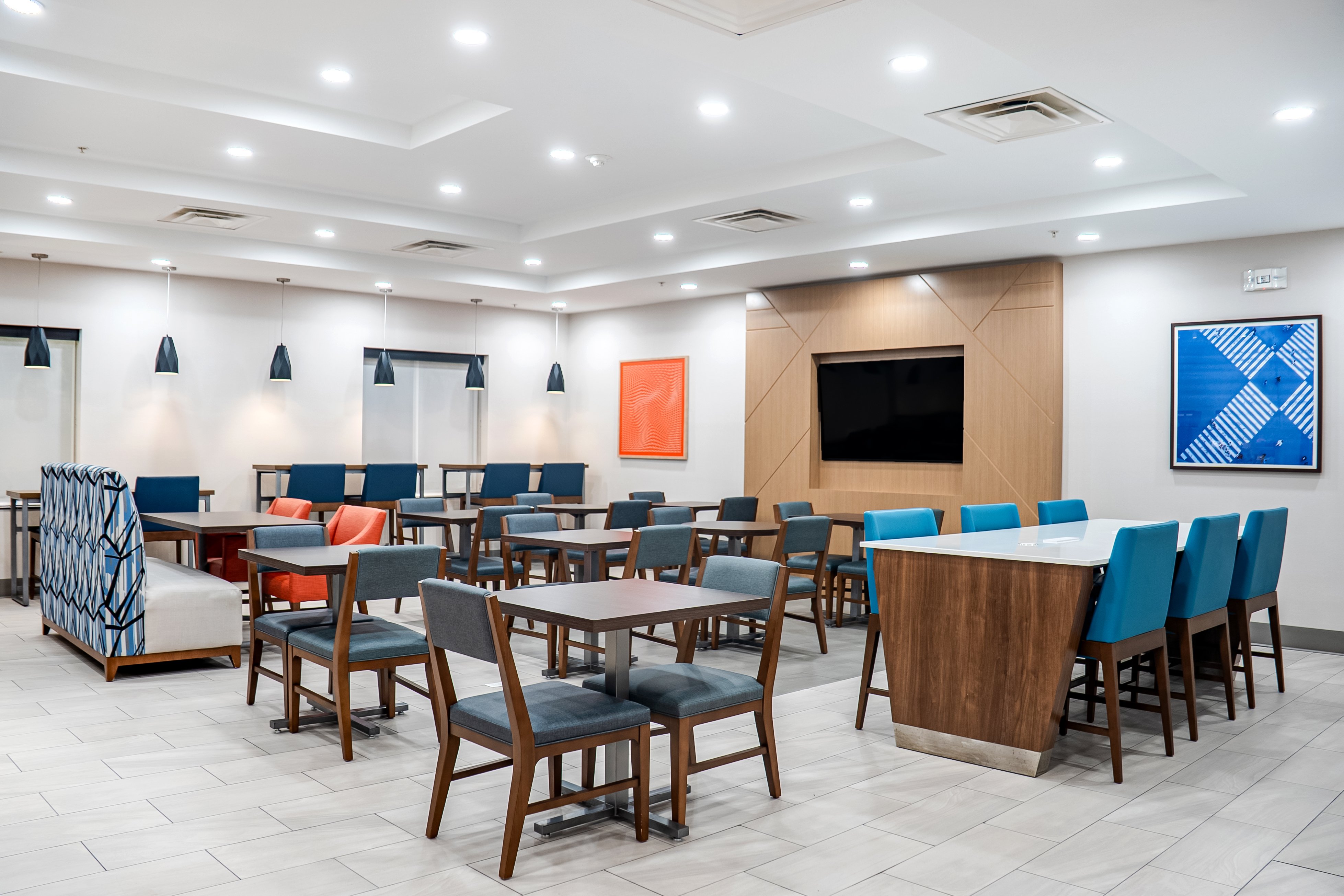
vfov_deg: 47.9
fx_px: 1008
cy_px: 448
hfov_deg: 67.4
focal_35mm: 27
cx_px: 672
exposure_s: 1/40
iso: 100
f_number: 3.5
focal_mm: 18
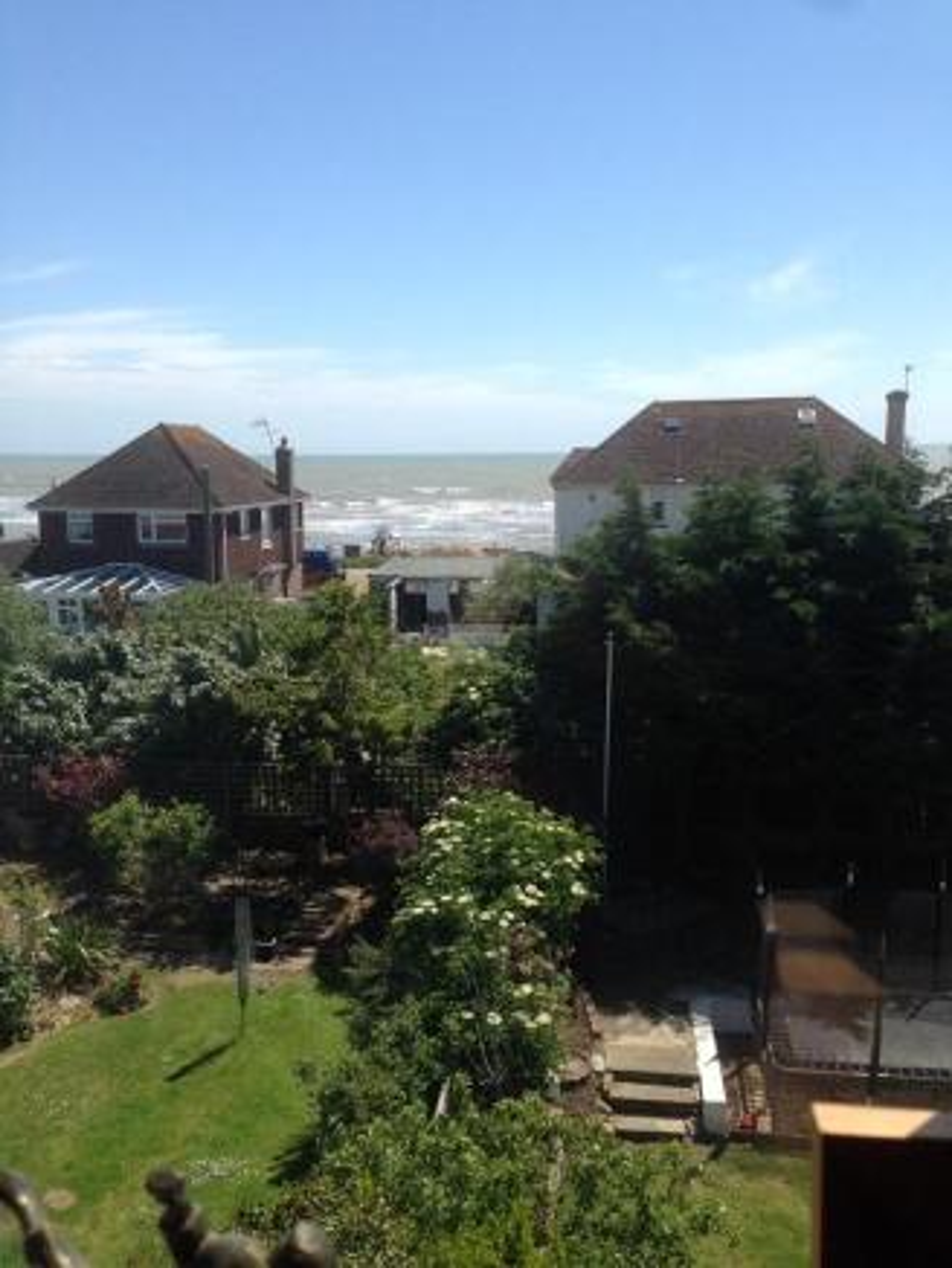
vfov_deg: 55.3
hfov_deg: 43.0
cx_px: 476
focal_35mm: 33
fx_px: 1209
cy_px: 634
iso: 50
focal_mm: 4.12
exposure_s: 1/1178
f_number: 2.4
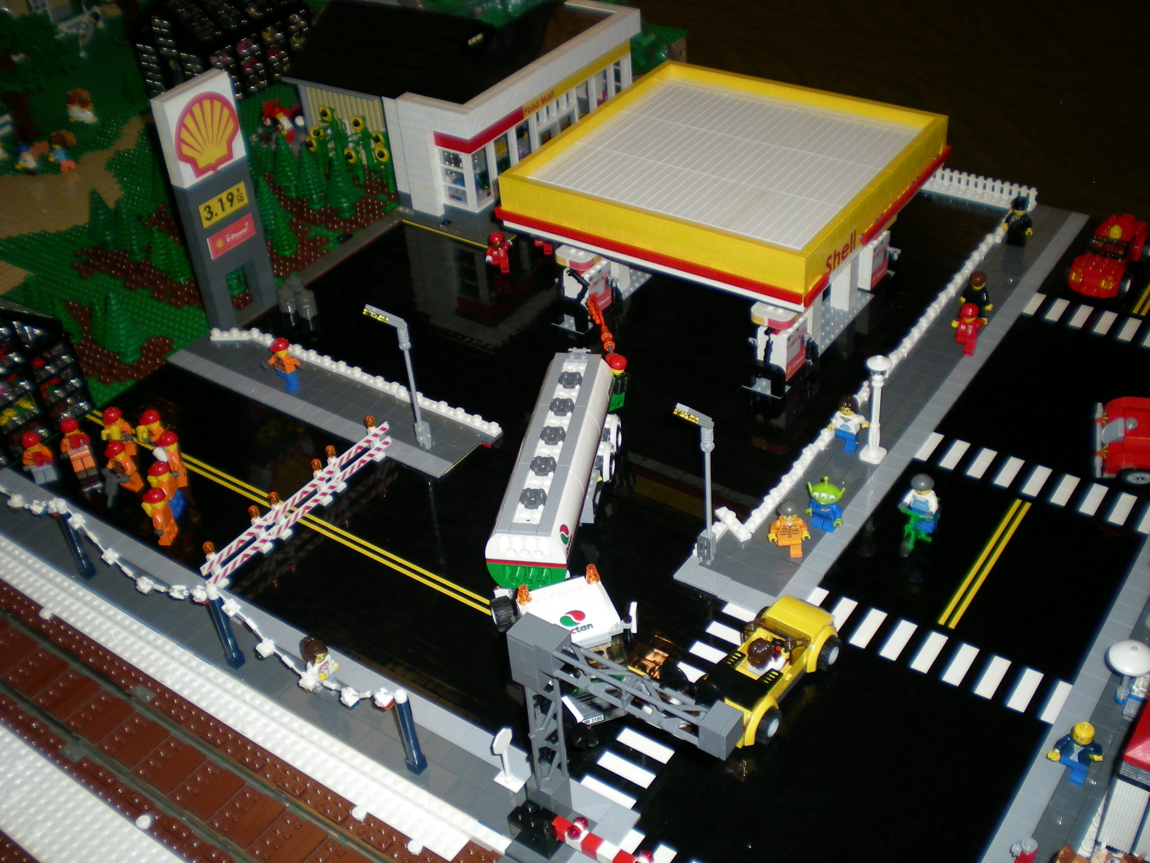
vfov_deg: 37.7
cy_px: 432
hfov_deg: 49.0
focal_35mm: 38
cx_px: 575
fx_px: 1262
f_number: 3.1
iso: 50
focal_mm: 6.3
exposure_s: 1/60
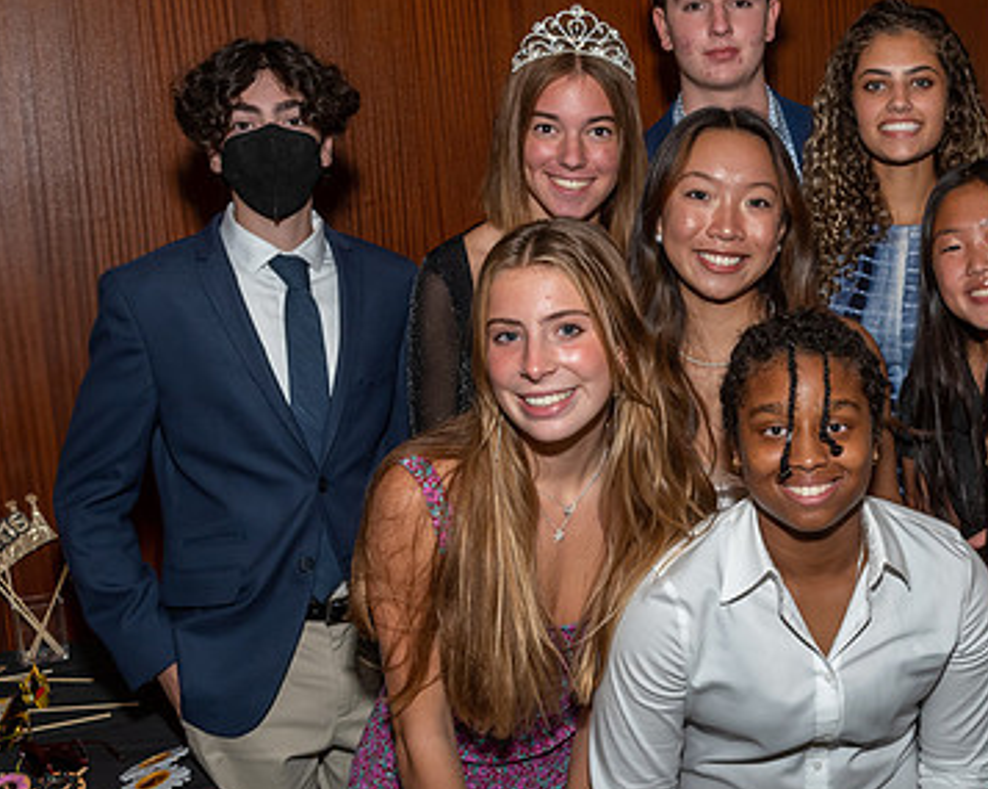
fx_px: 1753
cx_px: 733
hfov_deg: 31.0
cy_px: 462
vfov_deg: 25.3
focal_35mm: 60
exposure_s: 1/250
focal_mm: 22
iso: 500
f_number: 8
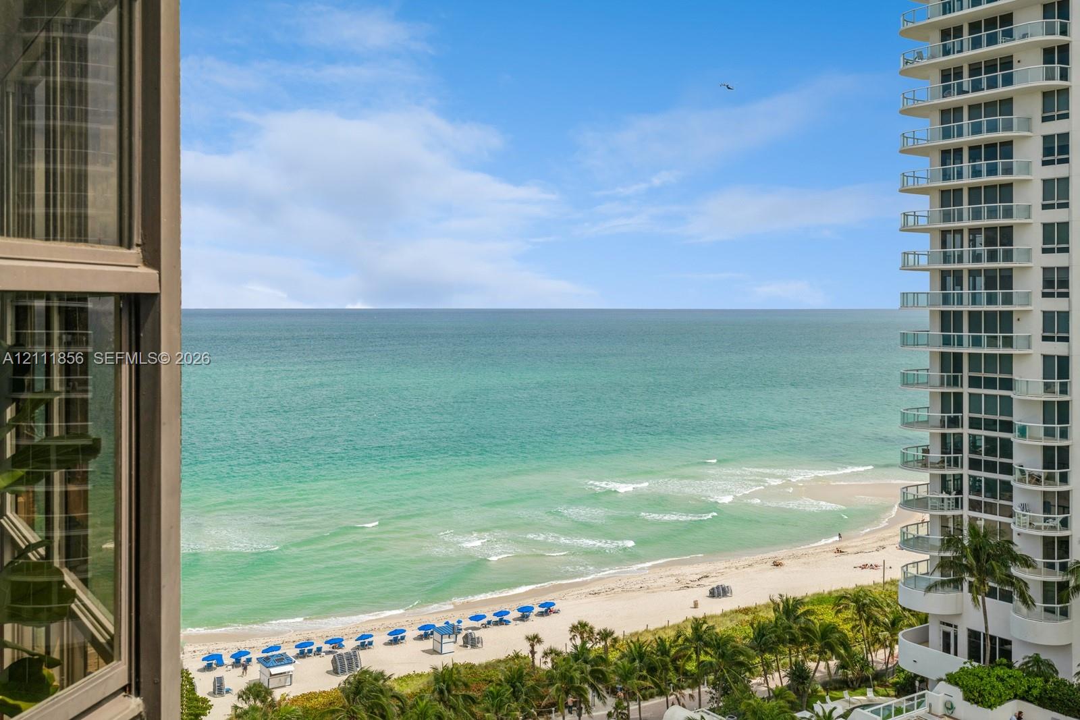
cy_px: 360
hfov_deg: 54.4
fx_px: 1050
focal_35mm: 35
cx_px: 540
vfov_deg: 37.9
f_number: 10
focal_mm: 35
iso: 200
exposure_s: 1/640
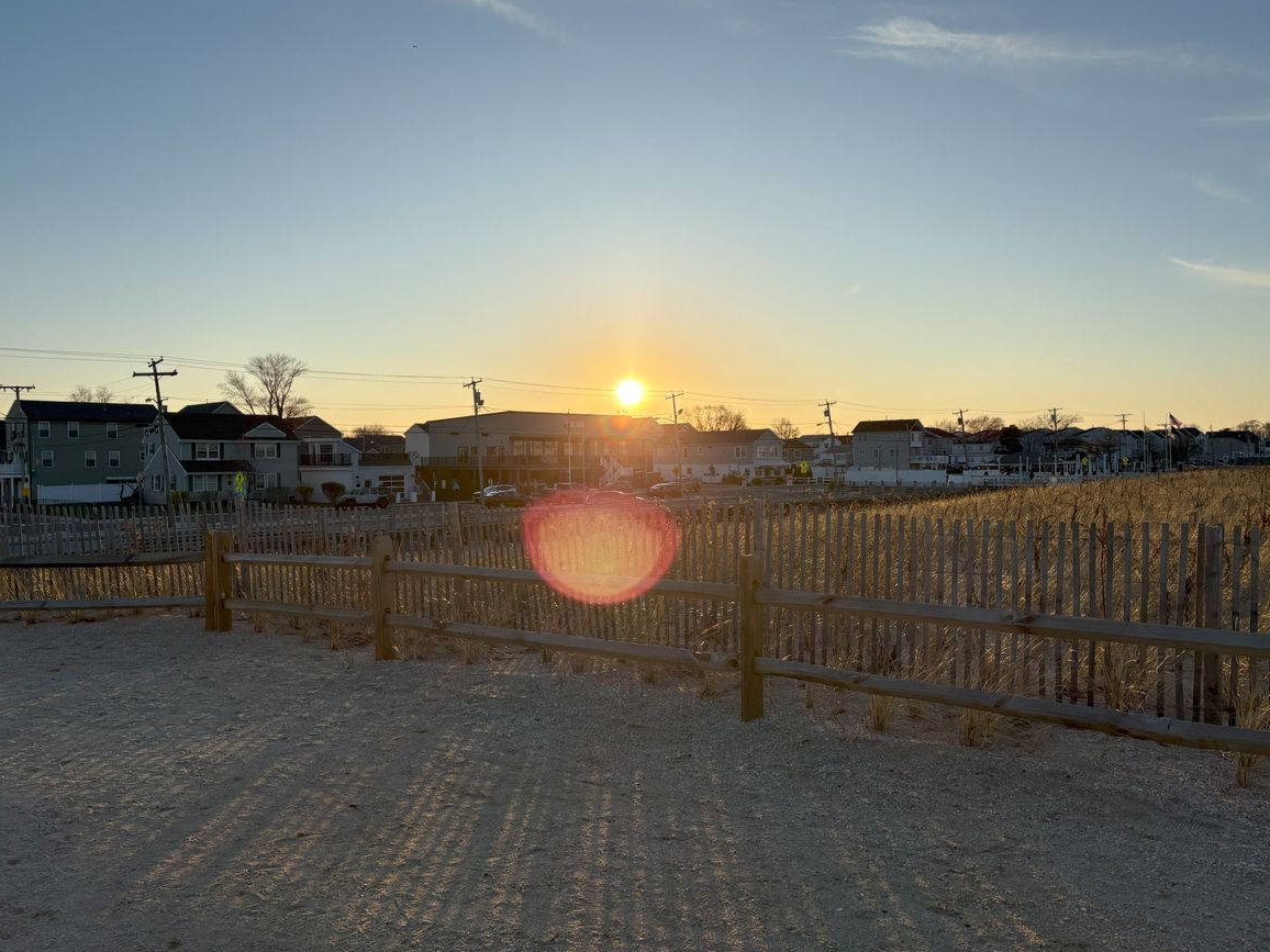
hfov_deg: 65.3
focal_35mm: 27
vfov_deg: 51.4
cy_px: 472
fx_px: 991
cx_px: 621
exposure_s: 1/3831
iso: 50
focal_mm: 5.96
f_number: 1.6
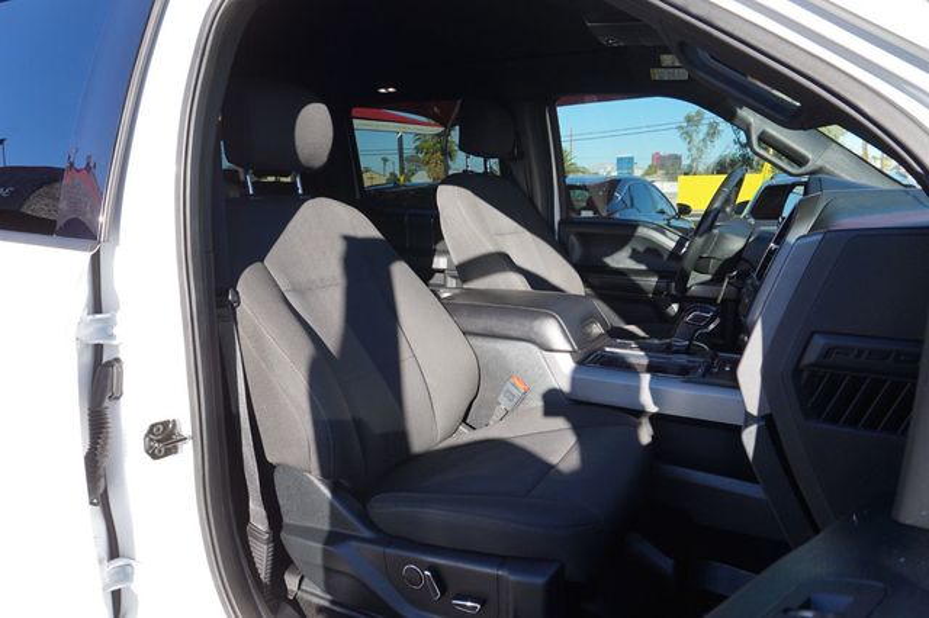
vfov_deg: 53.1
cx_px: 464
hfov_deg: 73.8
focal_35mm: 24
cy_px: 309
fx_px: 619
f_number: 6.3
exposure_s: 1/100
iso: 100
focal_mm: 16
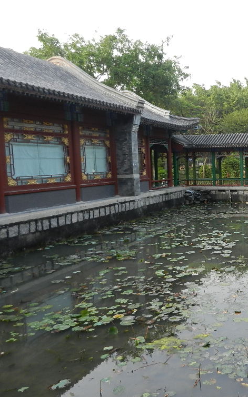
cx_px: 252
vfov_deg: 54.0
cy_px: 198
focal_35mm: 36
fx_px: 389
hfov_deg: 32.3
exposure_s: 1/125
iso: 160
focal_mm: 4.5
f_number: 3.5
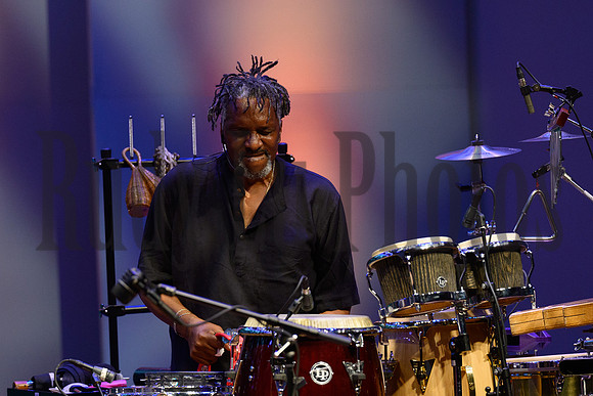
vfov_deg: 4.6
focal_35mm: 300
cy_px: 198
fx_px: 4943
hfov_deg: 6.9
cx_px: 296
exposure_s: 1/500
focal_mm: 200
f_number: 4
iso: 2500
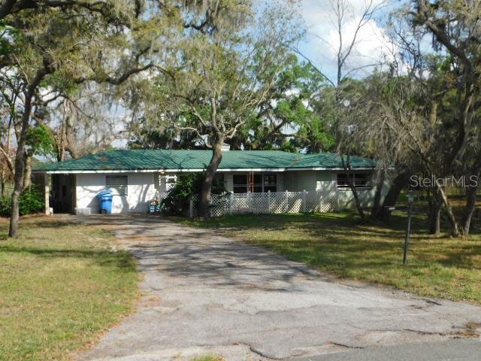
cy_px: 180
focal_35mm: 45
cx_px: 240
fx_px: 625
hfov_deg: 42.1
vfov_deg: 32.2
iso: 125
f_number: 3.7
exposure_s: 1/800
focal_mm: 8
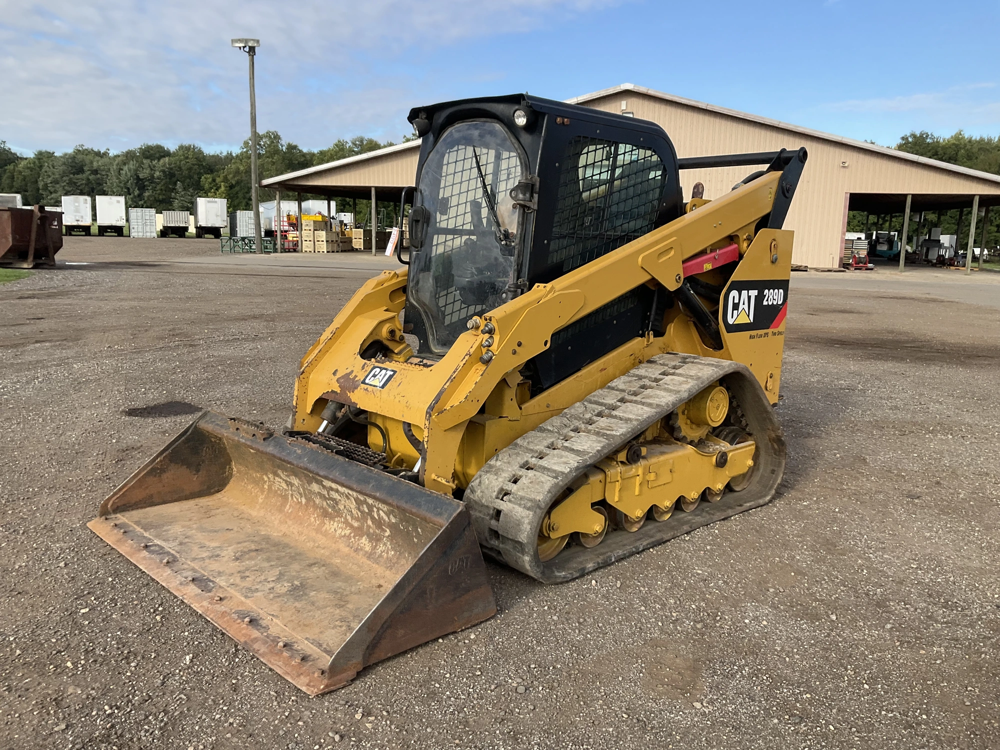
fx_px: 838
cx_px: 500
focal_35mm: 29
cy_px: 375
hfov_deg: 61.7
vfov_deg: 48.2
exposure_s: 1/842
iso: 25
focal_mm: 3
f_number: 1.8
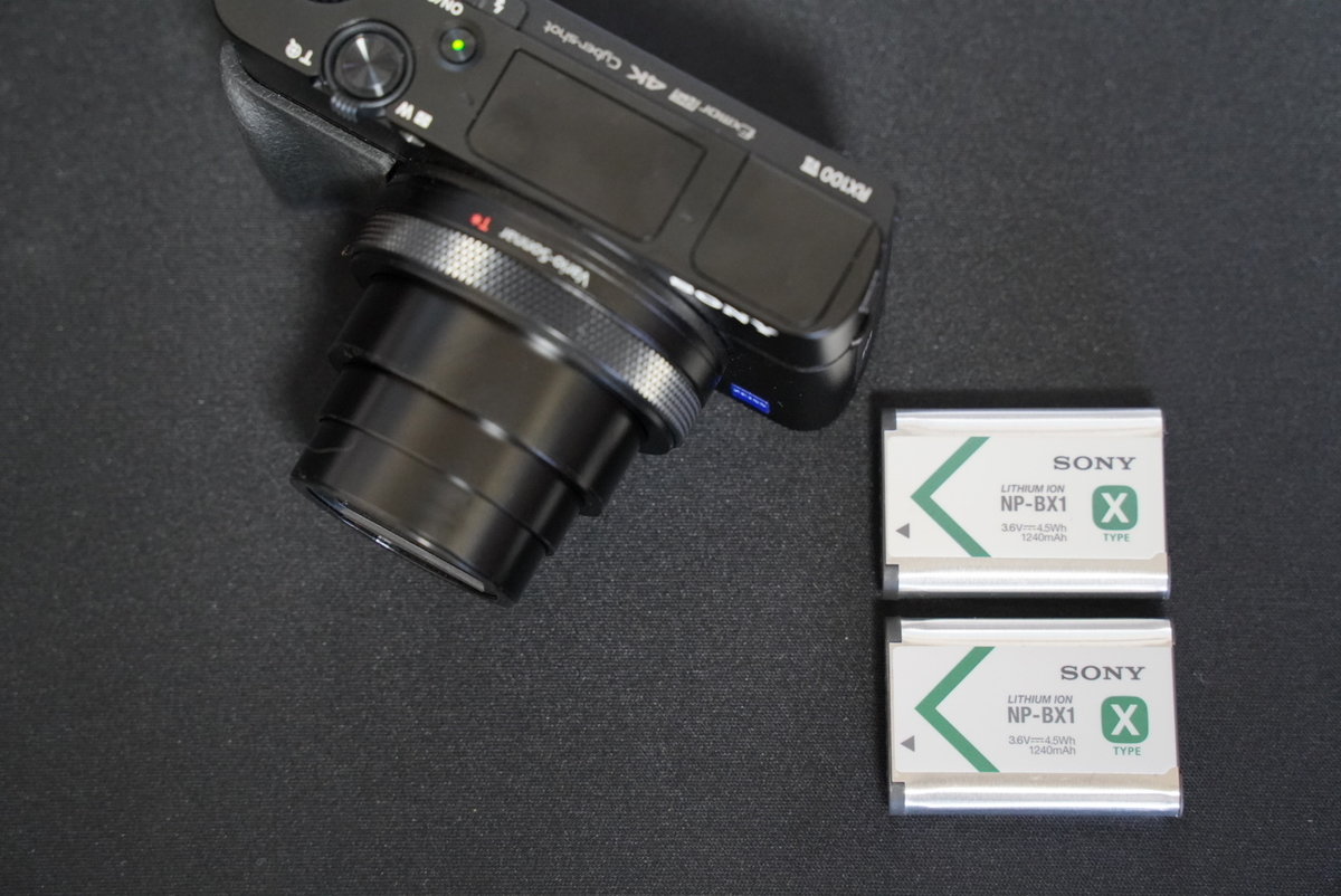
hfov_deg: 27.0
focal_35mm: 75
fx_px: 2796
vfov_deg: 18.2
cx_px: 670
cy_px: 448
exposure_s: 1/40
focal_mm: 75
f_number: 6.3
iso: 5000
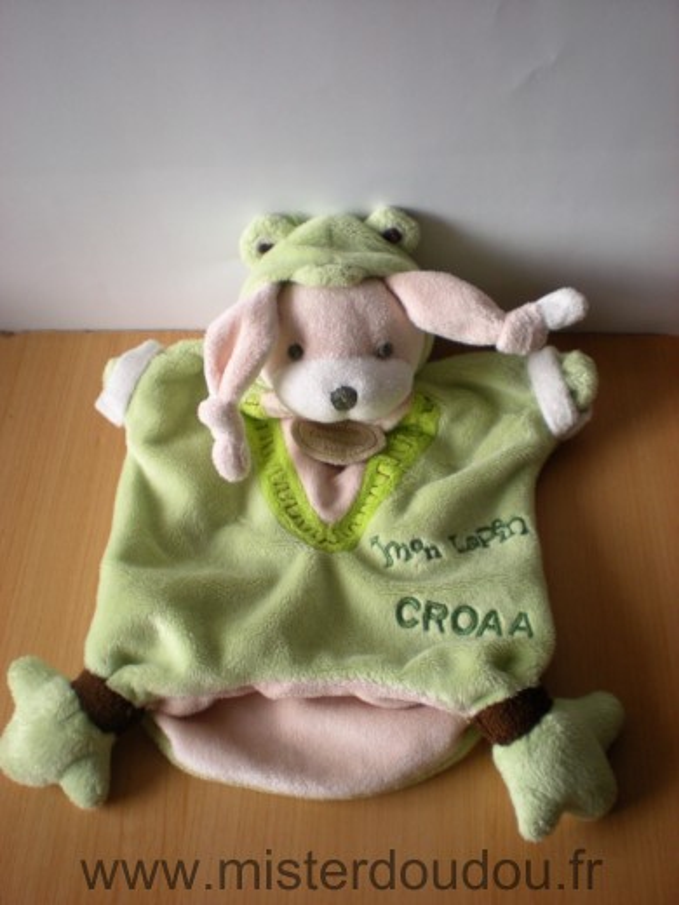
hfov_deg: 37.7
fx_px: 994
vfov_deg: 49.0
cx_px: 340
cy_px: 452
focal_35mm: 38
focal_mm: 6.3
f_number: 3.1
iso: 130
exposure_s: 1/61.5
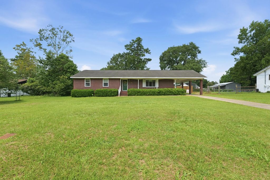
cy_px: 90
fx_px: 105
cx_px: 135
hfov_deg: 104.2
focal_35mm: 14
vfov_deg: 81.2
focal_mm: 14
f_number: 8
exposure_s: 1/500
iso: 400
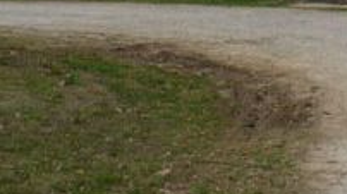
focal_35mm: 100
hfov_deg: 20.7
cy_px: -80
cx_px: 344
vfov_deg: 11.6
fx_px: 919
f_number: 8
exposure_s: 1/200
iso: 100
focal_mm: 6.1
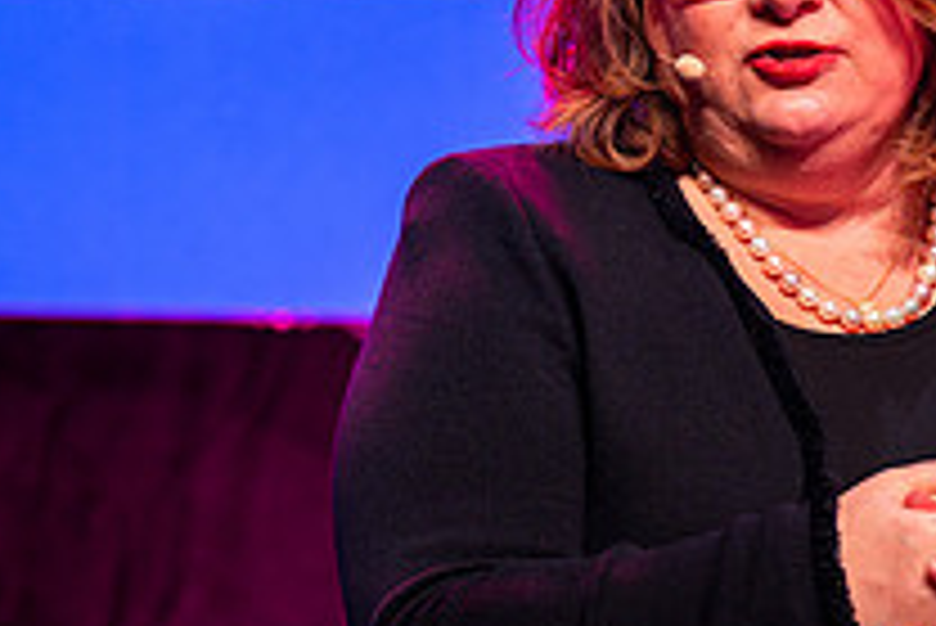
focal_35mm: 423
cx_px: 765
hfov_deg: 4.9
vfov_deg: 3.3
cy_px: 196
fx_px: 11005
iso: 320
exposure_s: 1/160
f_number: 3.2
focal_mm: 152
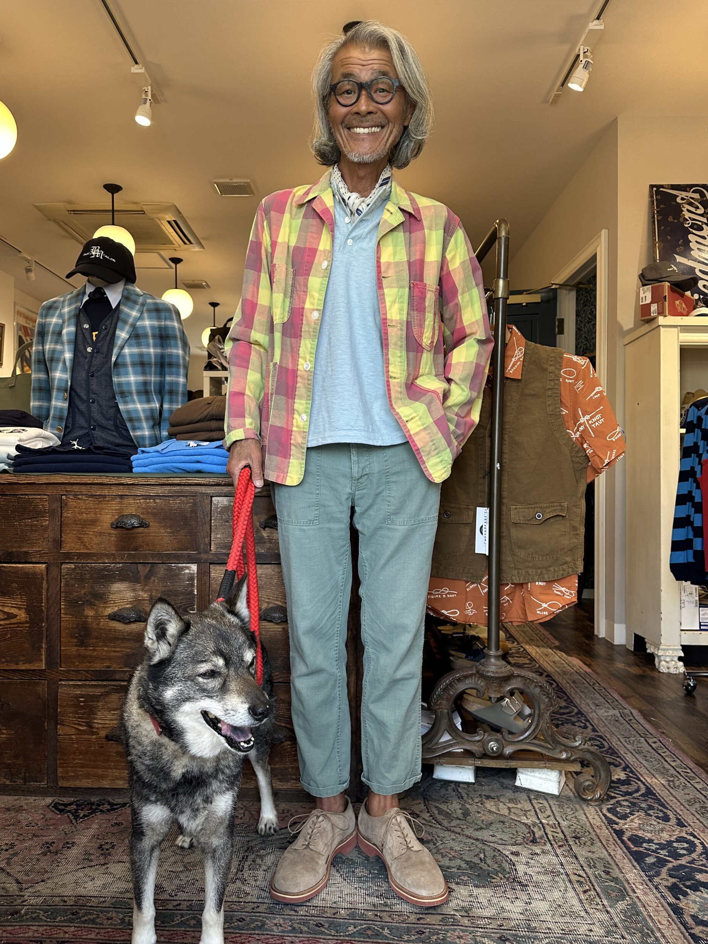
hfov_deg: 54.9
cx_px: 342
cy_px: 471
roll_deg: -0.1
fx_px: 682
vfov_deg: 69.4
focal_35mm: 25
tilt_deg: -0.6
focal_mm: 6.86
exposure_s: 1/121
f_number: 1.78
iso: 160
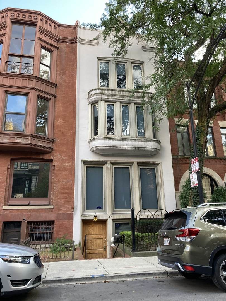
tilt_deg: +15.9
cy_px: 150
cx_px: 113
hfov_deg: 49.7
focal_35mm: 28
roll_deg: +1.1
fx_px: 244
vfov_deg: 63.4
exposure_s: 1/121
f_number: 1.8
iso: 40
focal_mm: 3.99
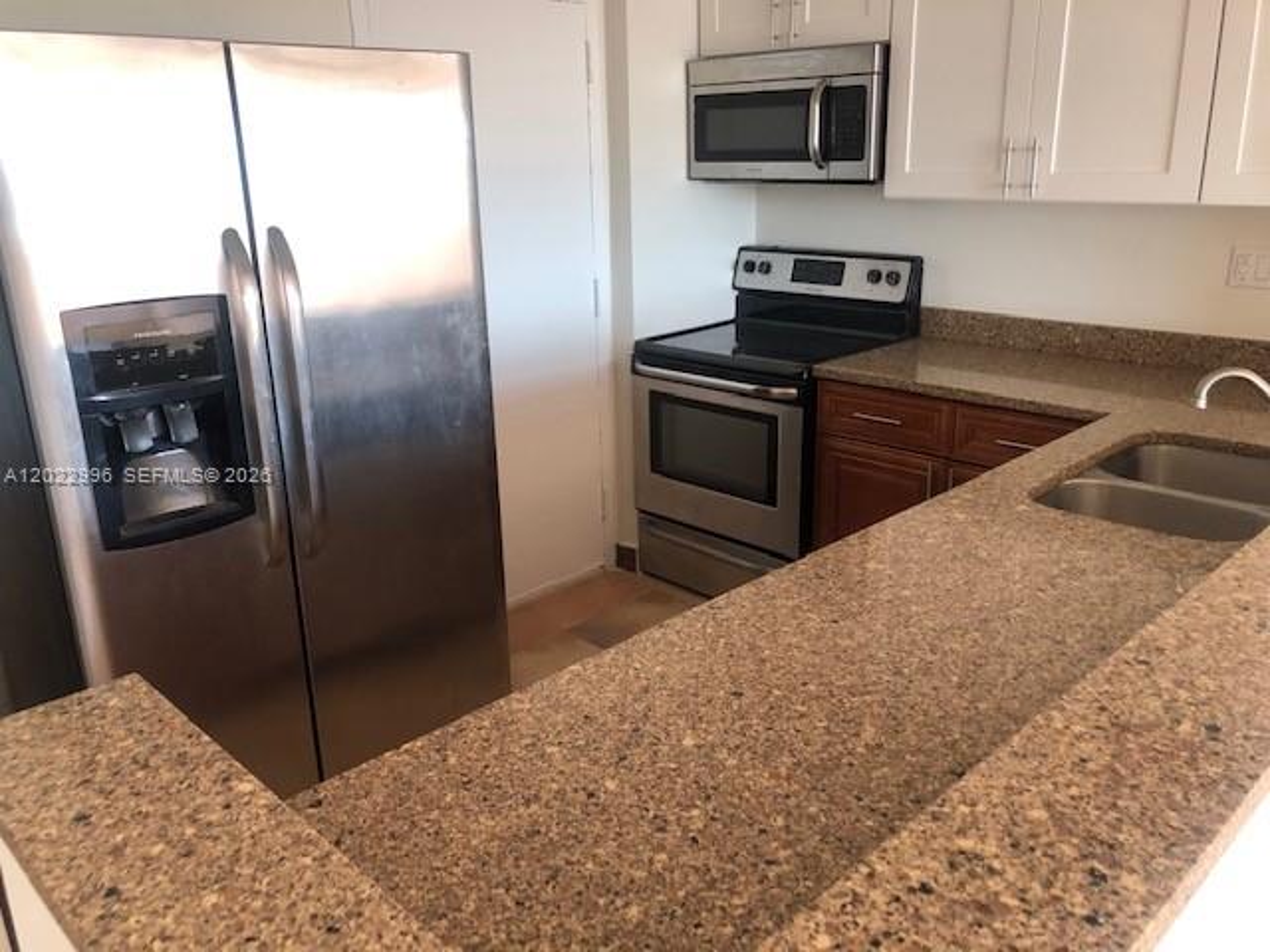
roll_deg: +2.3
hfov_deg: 63.4
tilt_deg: -18.1
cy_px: 476
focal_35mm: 28
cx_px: 635
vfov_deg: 49.7
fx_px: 1027
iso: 32
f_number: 1.8
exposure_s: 1/30
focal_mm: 3.99
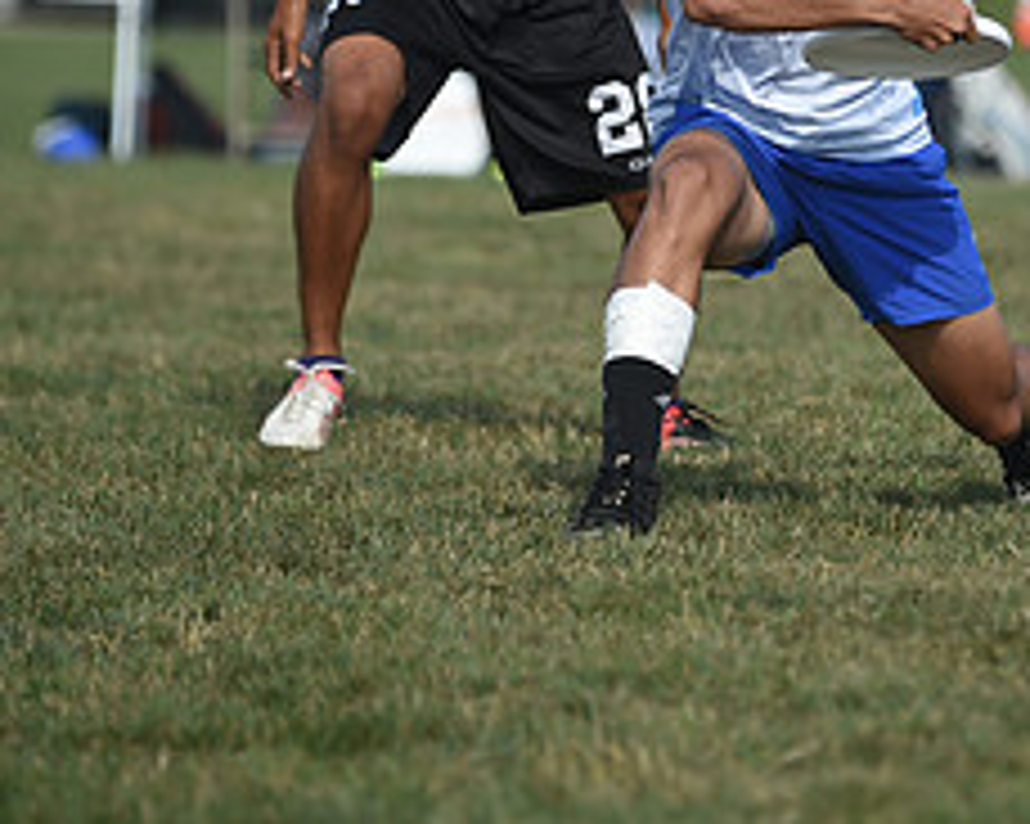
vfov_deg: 3.7
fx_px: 12676
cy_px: 2
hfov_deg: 4.7
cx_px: 837
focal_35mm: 416
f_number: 3.2
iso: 100
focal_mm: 175
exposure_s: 1/1600
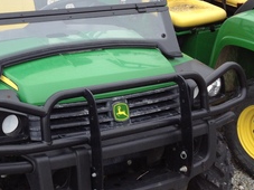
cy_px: 63
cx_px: 10
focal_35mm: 84
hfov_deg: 22.5
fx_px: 616
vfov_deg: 17.5
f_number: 2.4
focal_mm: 4.28
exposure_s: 1/295
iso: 50
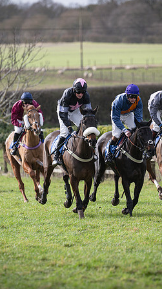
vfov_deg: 5.8
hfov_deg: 3.2
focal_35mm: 374
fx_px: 2860
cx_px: 111
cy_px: 175
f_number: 3.2
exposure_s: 1/2000
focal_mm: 175
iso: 250
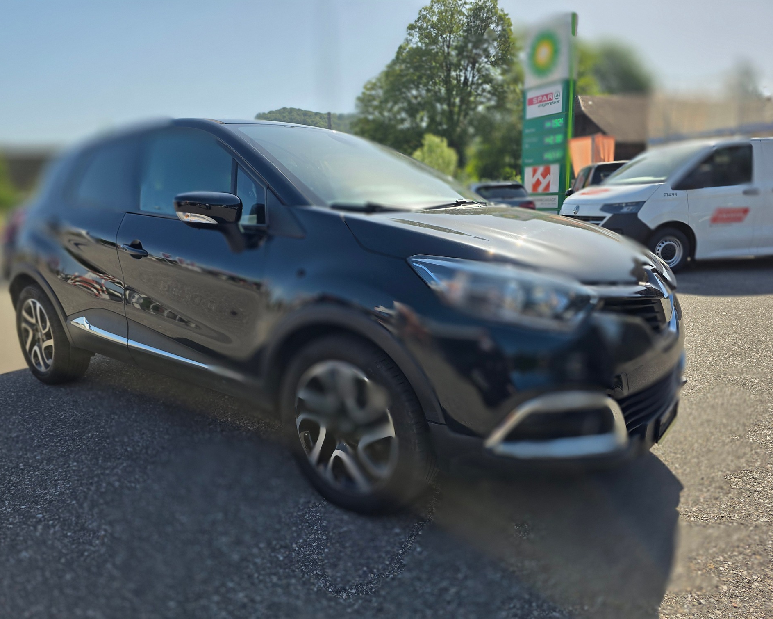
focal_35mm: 24
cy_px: 309
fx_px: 549
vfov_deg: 58.8
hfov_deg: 70.3
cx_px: 370
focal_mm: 6.3
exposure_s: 1/5017
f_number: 1.7
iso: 80
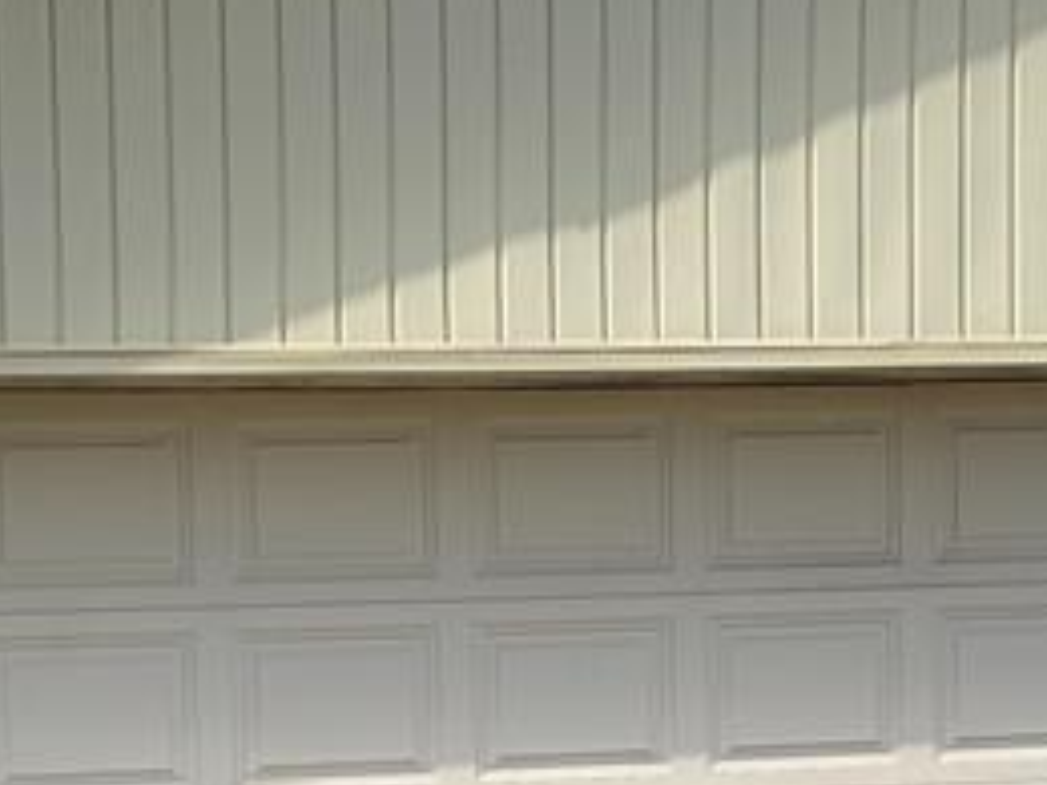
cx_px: 560
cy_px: 682
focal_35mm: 128
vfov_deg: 11.5
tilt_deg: -3.6
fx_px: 3872
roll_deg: +1.8
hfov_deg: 15.4
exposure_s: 1/1953
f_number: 1.6
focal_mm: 5.96
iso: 50
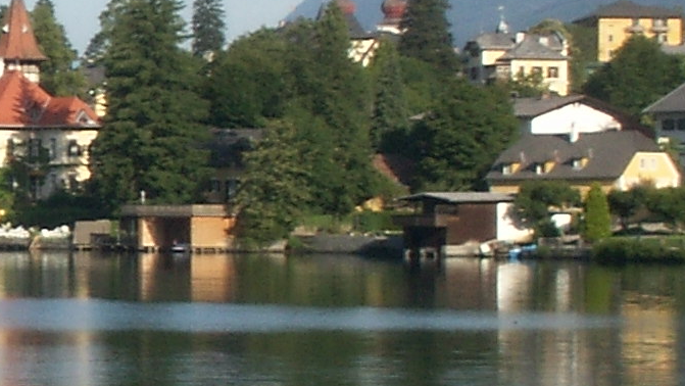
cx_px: -161
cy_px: 124
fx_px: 3561
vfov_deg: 6.2
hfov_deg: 10.8
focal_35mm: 196
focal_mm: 7.7
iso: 50
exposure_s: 1/160
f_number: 7.1
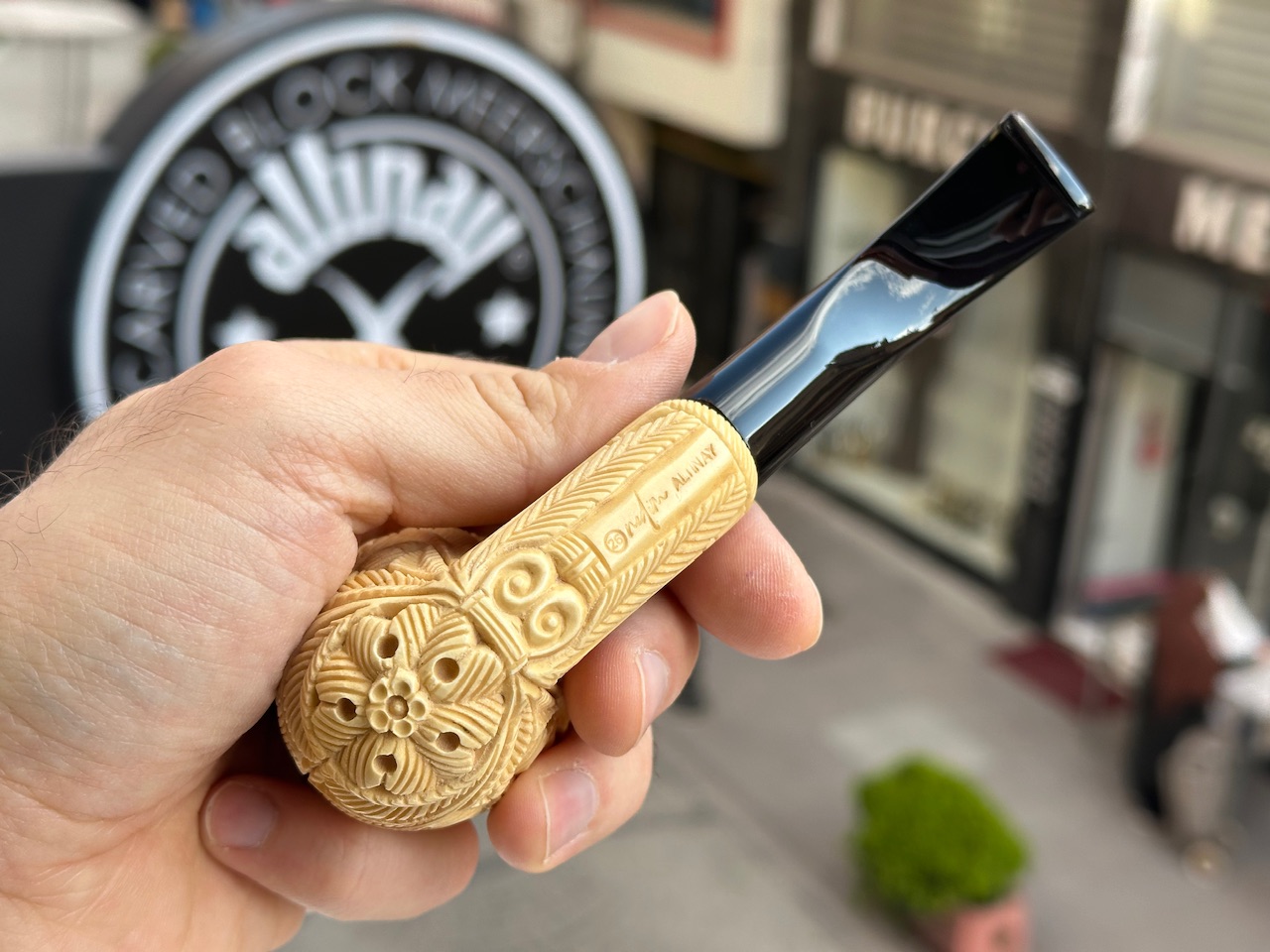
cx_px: 635
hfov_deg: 39.7
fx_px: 1761
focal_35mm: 48
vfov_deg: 30.3
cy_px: 476
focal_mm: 6.86
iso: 64
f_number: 1.78
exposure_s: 1/442
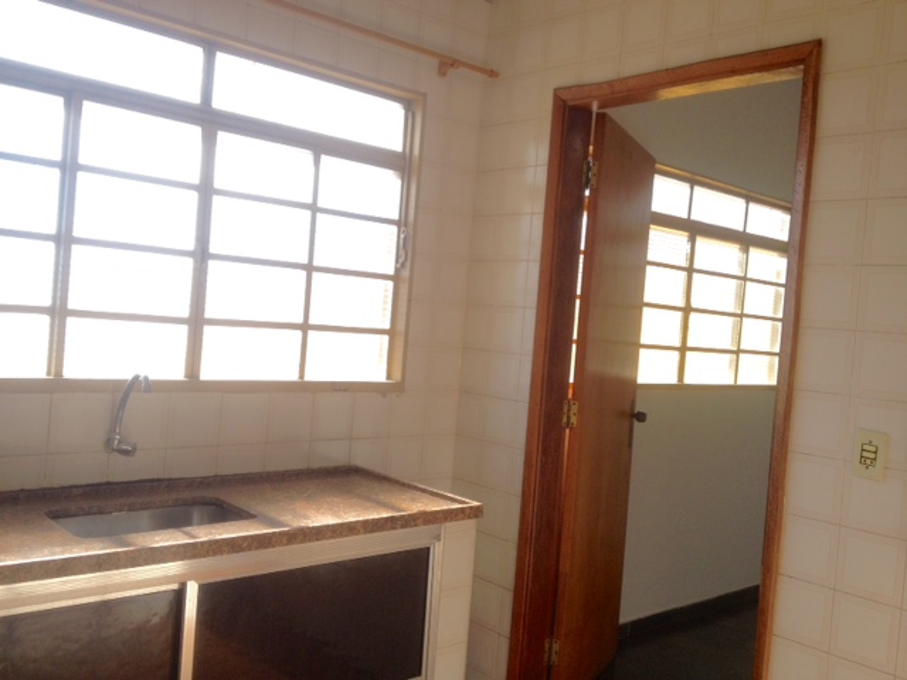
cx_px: 454
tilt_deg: -5.5
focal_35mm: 35
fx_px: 917
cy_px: 340
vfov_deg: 40.7
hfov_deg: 52.6
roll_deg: -1.5
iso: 50
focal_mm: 4.28
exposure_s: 1/272
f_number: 2.4
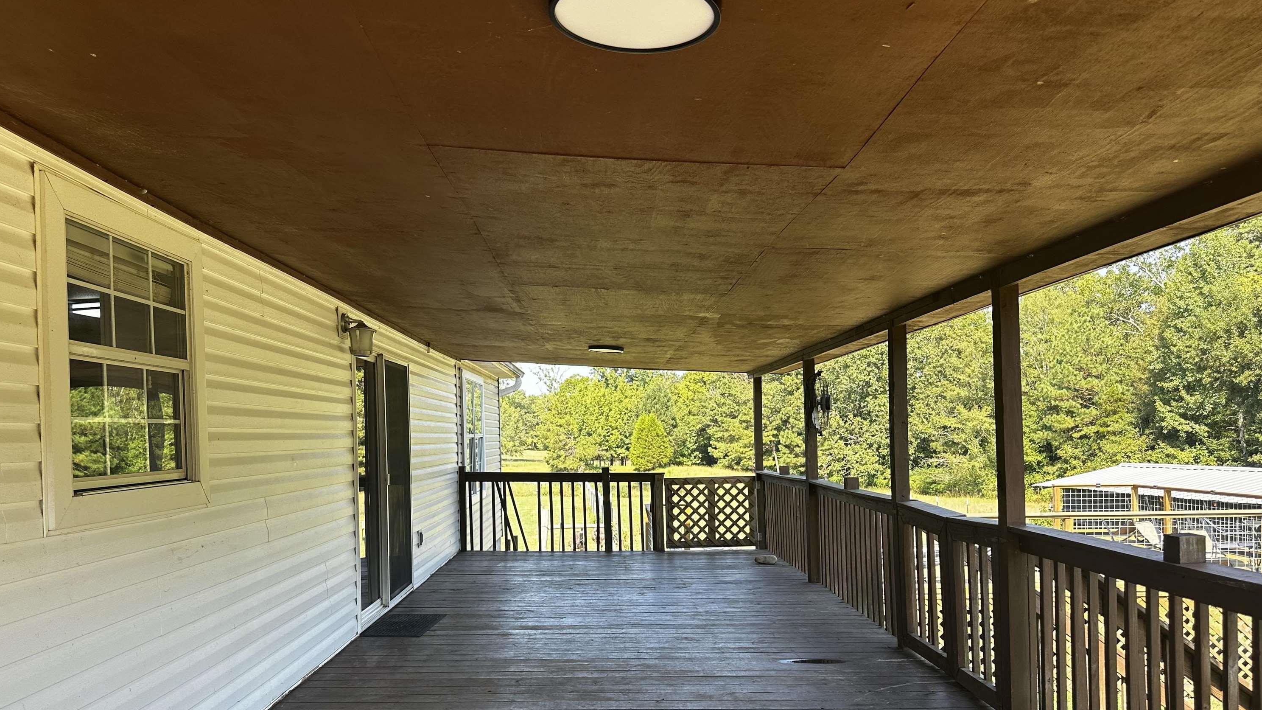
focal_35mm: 27
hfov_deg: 69.9
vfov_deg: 42.6
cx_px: 621
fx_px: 903
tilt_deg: -0.2
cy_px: 440
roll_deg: +0.6
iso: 80
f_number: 1.78
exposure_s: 1/506
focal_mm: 6.86
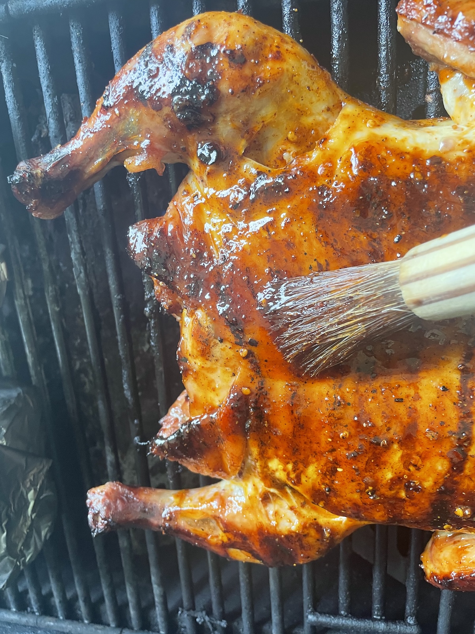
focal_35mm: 26
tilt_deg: -67.7
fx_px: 476
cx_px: 238
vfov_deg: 67.3
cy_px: 317
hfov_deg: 53.1
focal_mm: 4.2
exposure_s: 1/86
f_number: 1.6
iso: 125
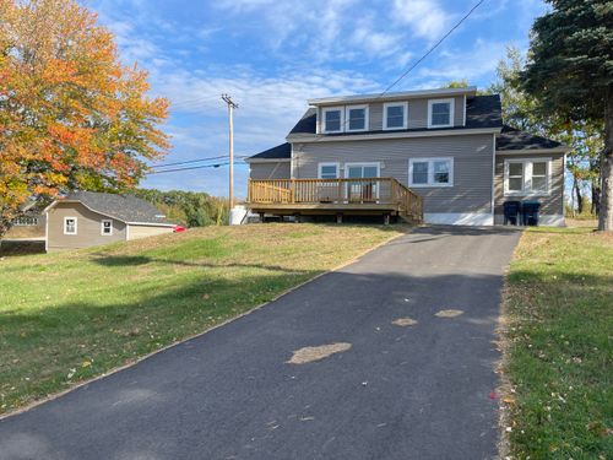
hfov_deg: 69.4
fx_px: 443
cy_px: 230
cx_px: 306
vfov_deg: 54.9
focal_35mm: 25
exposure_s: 1/2083
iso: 32
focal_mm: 5.1
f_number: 1.6
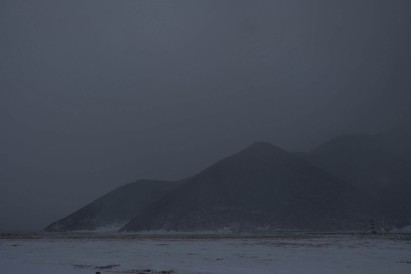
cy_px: 137
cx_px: 206
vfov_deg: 37.9
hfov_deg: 54.4
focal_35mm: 35
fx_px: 400
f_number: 6.4
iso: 125
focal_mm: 23
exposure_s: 1/2700
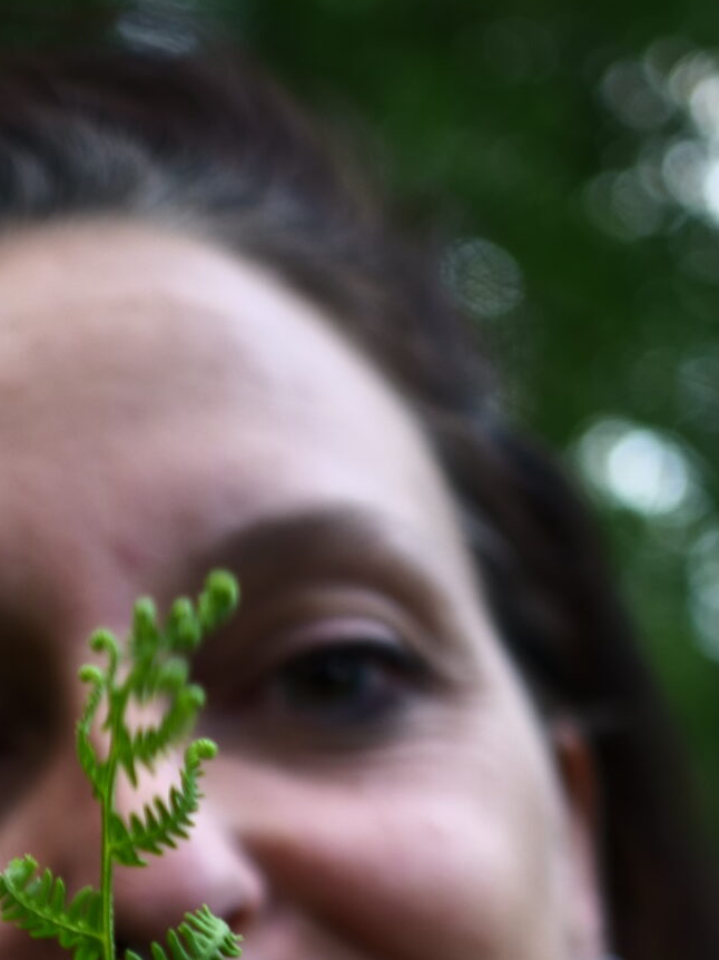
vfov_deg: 17.9
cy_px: 1314
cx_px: -115
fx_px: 2799
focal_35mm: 101
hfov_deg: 14.2
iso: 200
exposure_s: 1/125
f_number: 1.8
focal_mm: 17
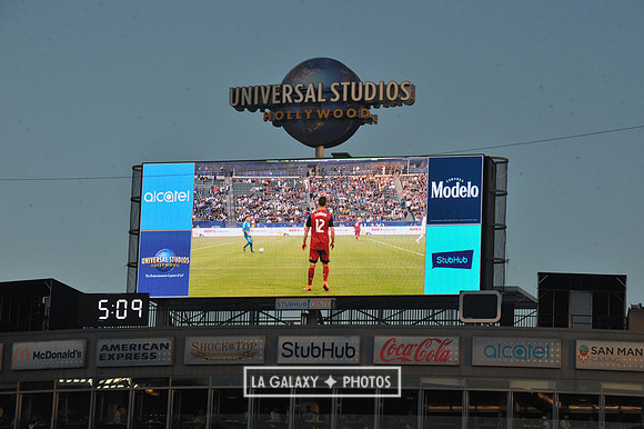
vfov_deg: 8.8
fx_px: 2771
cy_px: 214
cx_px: 322
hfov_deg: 13.3
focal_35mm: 155
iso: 800
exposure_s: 1/500
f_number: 11
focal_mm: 155
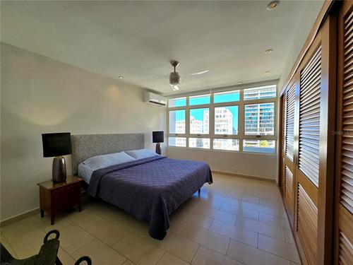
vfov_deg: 89.9
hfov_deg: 106.2
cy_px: 132
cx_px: 176
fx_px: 133
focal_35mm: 13
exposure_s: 1/476
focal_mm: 2.2
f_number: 2.2
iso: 50
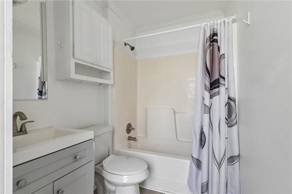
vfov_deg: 73.7
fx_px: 130
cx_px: 146
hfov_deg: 96.8
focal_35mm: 16
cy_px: 97
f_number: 11
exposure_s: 1/20
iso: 800
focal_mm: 16
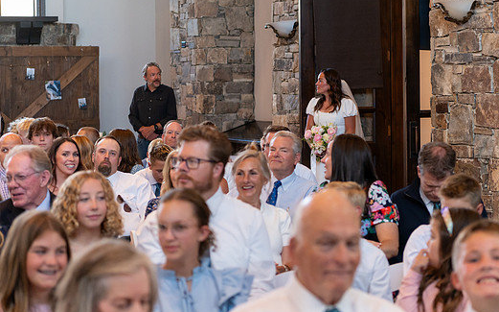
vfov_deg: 14.6
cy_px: 119
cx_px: 296
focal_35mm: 89
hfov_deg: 23.3
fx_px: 1210
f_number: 2.8
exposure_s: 1/250
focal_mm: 70
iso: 2500
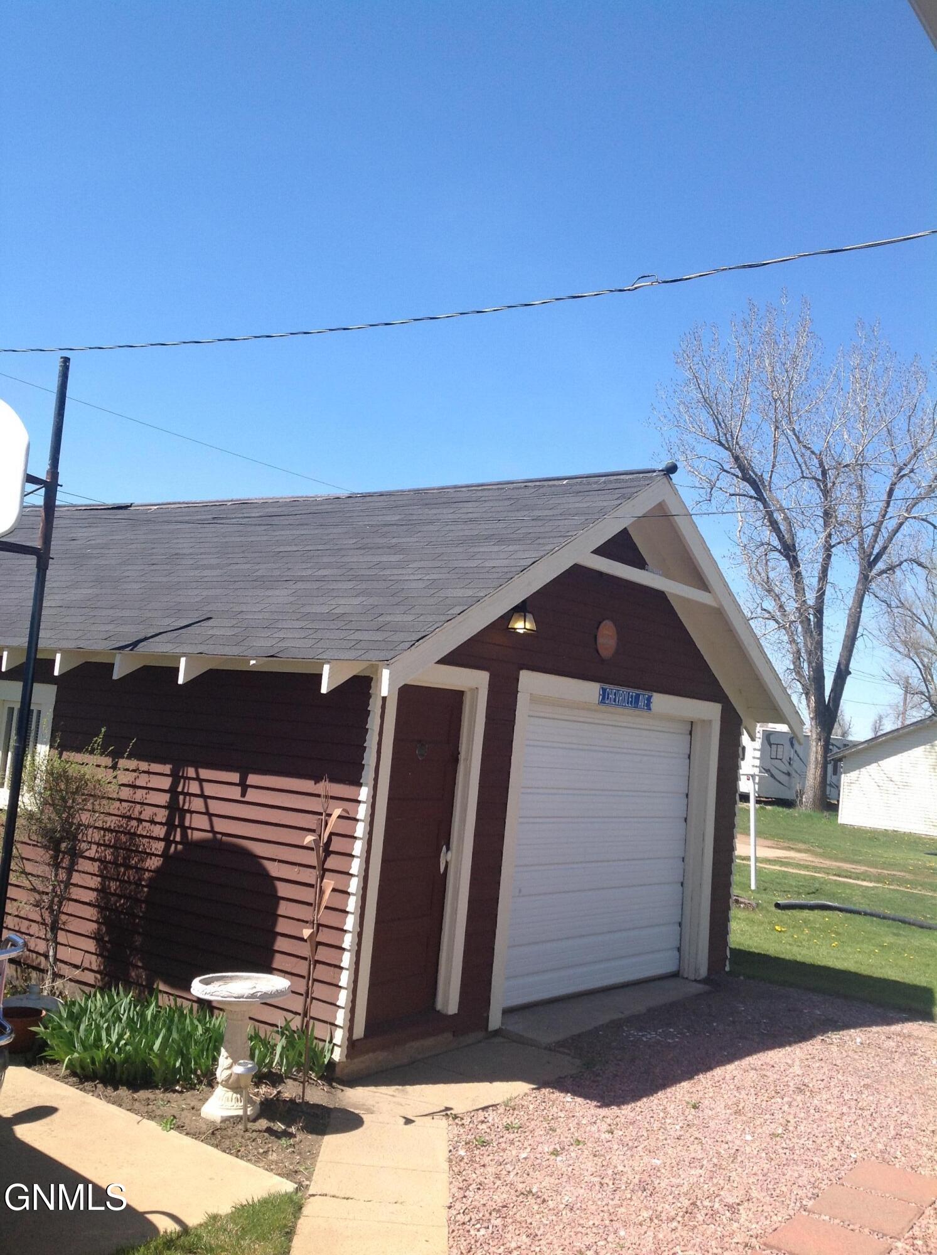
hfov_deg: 40.6
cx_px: 468
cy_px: 628
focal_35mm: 35
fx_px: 1267
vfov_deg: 52.7
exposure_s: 1/1259
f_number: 2.4
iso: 50
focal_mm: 4.28
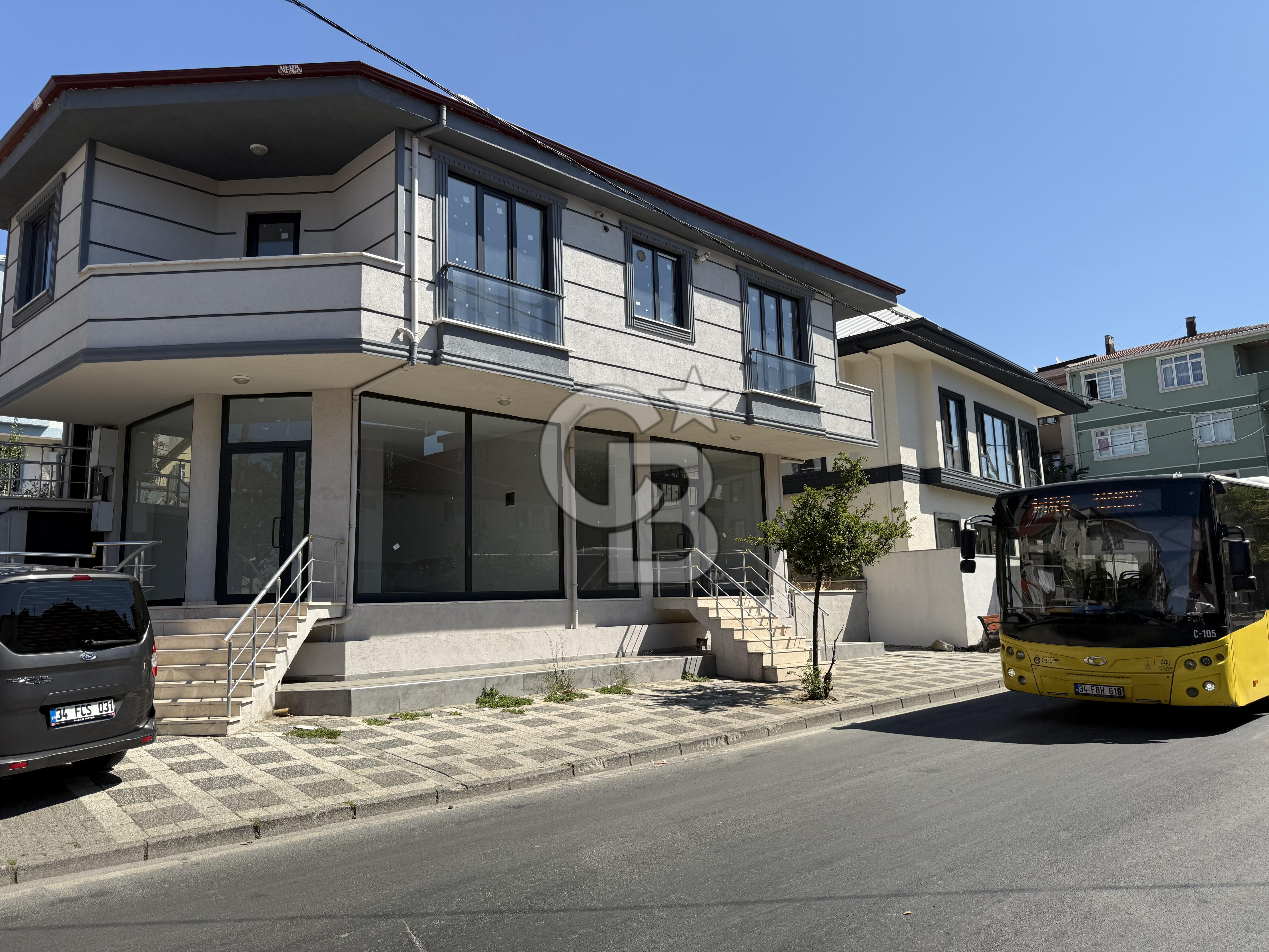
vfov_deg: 56.8
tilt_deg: +10.4
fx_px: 880
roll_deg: +1.8
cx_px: 634
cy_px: 476
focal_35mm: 24
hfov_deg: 71.6
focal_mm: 6.76
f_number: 1.78
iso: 80
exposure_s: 1/4167
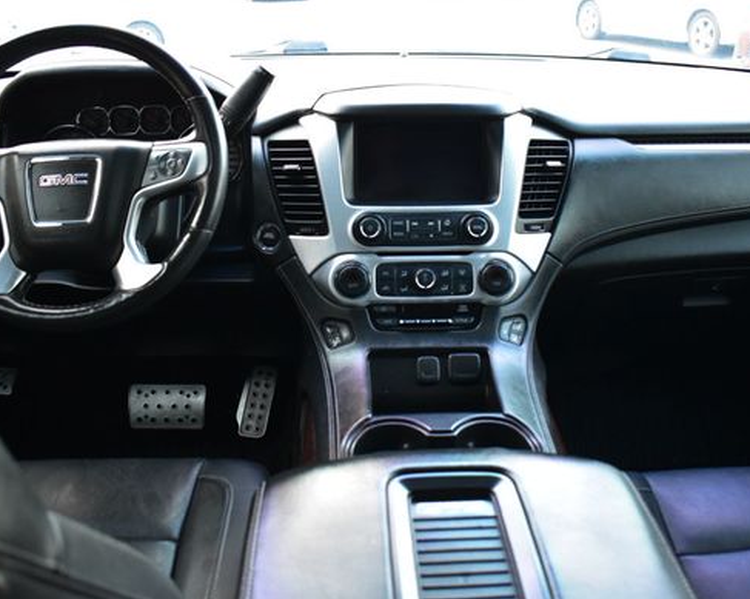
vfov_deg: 40.1
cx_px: 402
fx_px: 821
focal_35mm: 37
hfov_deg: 49.1
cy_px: 277
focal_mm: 20
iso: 1600
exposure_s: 1/15
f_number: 4.5
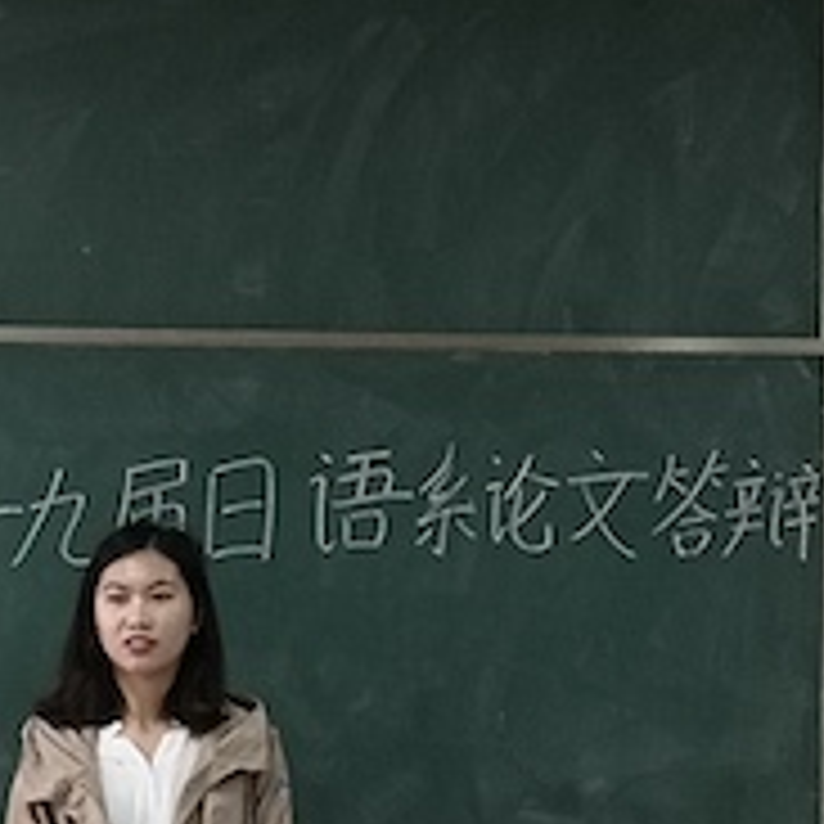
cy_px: 617
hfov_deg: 12.7
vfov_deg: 12.9
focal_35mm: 135
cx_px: -41
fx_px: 3636
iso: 125
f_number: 1.6
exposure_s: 1/50
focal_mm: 3.95
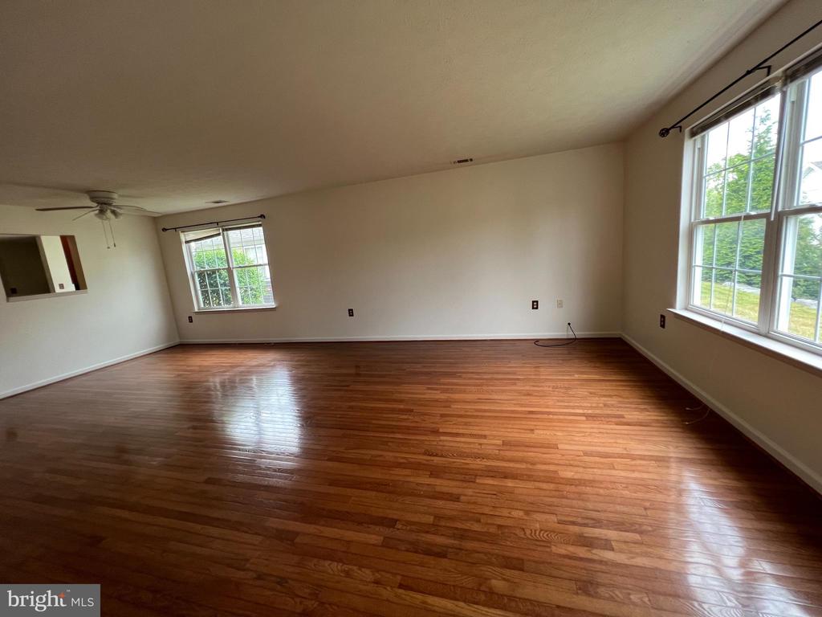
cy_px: 308
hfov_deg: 106.2
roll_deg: +4.8
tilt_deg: -9.5
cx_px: 411
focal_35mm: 13
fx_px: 309
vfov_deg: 89.9
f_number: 1.8
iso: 100
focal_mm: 1.57
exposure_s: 1/99
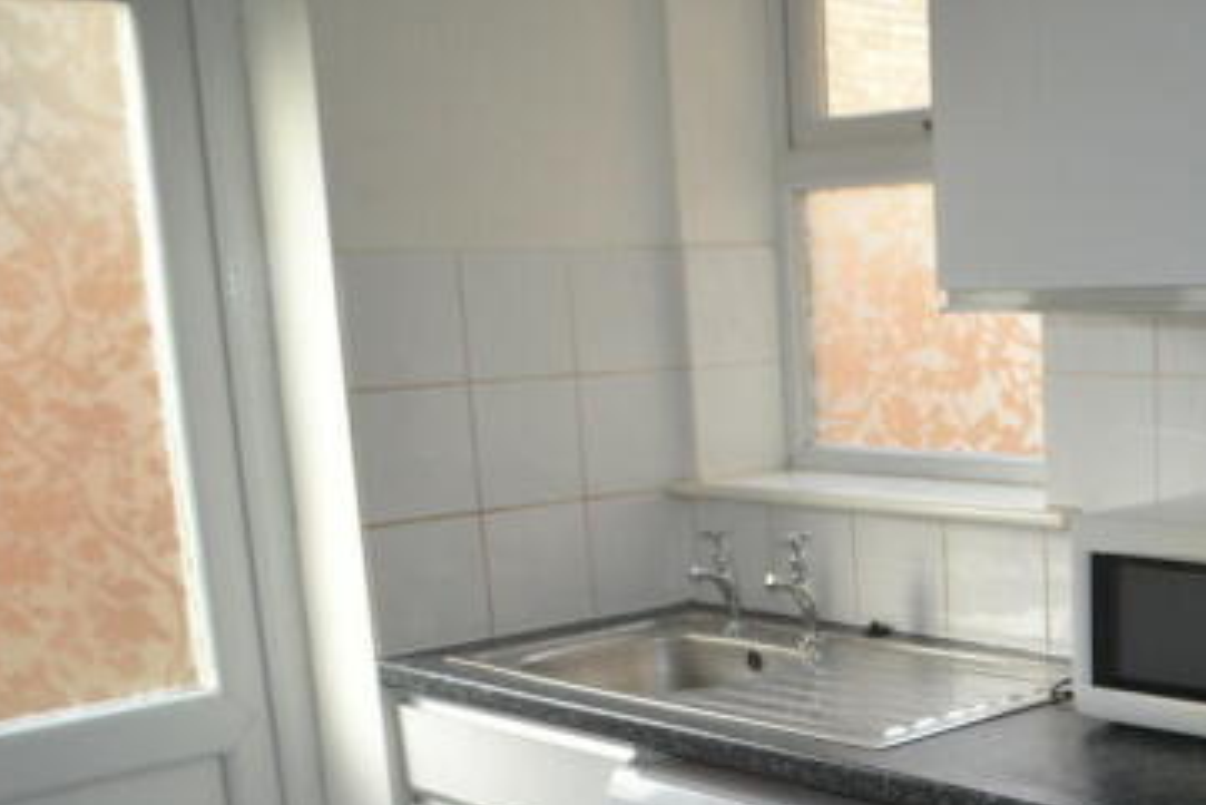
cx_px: 1001
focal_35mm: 49
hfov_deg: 38.5
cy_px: 727
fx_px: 1642
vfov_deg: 26.6
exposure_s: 1/100
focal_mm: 18
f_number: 4
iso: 400
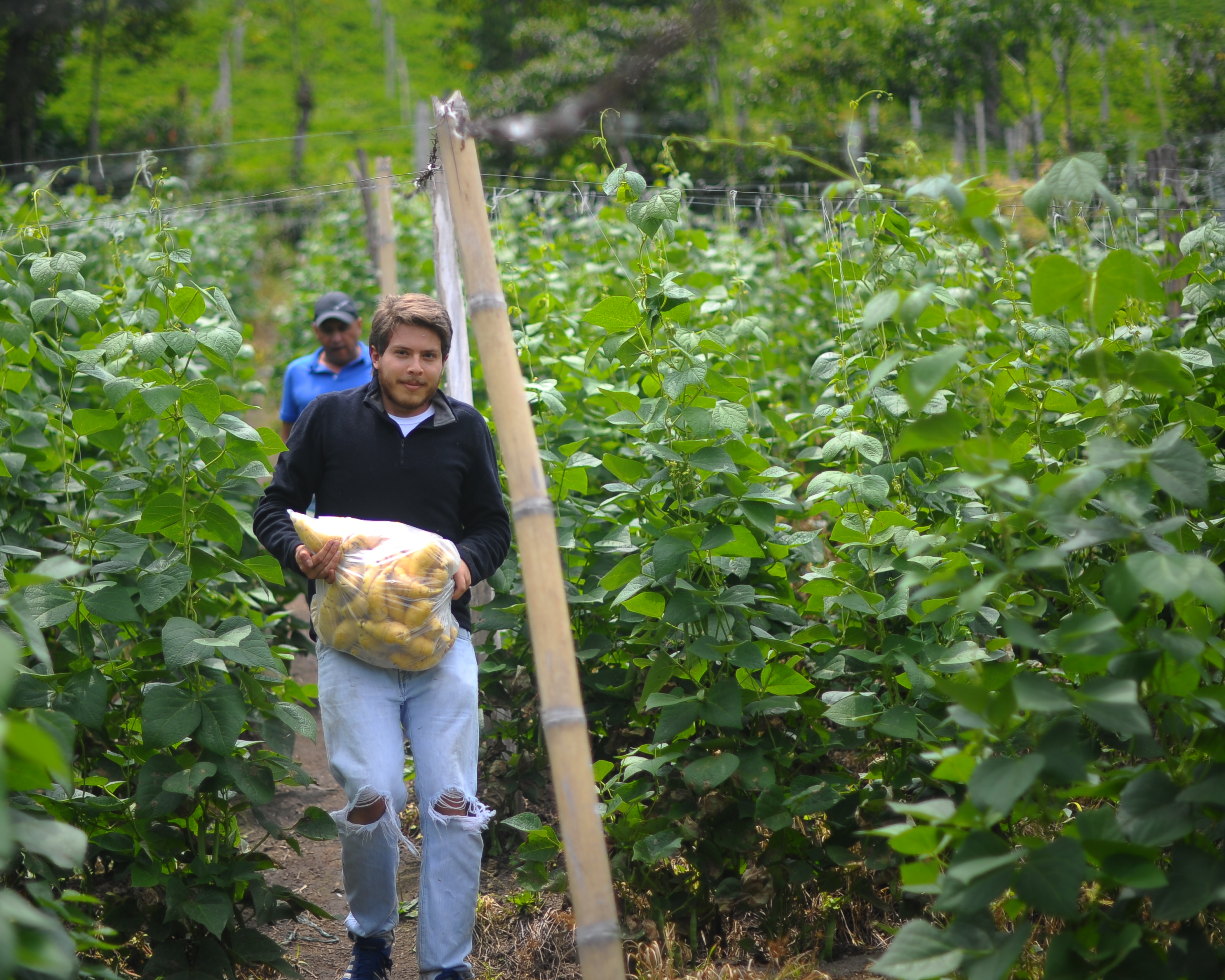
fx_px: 2574
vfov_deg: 21.6
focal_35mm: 71
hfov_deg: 26.7
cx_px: 525
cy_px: 461
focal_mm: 50
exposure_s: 1/4000
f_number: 1.4
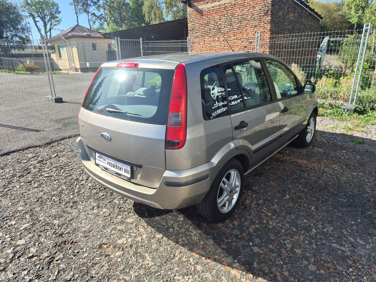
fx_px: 250
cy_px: 141
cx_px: 188
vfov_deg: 58.9
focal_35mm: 23
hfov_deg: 73.9
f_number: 1.8
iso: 25
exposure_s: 1/822
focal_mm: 5.4
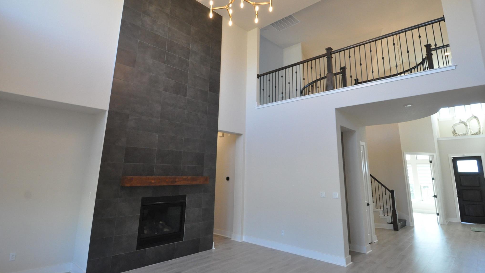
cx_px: 244
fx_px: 244
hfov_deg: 89.6
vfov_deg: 58.1
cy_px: 117
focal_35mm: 19
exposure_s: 1/125
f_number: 7.1
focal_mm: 12
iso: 2000
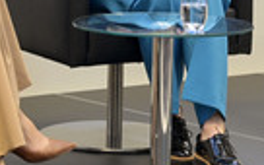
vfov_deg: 4.3
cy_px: -50
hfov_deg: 6.9
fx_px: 2180
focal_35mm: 303
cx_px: 119
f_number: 4.5
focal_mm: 90
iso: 4000
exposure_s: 1/400
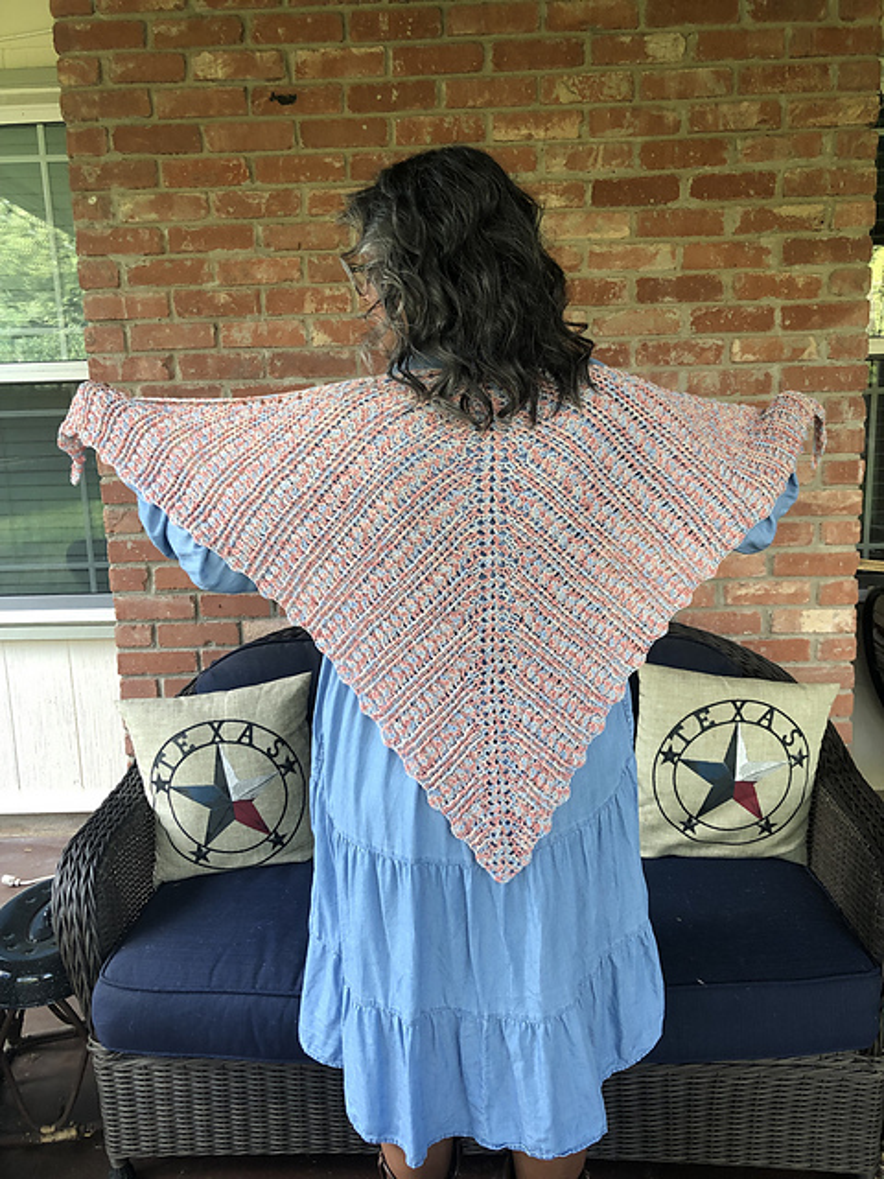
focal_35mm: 28
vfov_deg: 63.4
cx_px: 442
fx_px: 953
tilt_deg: -11.4
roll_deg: +2.6
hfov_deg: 49.7
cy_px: 590
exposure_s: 1/30
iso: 32
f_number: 1.8
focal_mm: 3.99
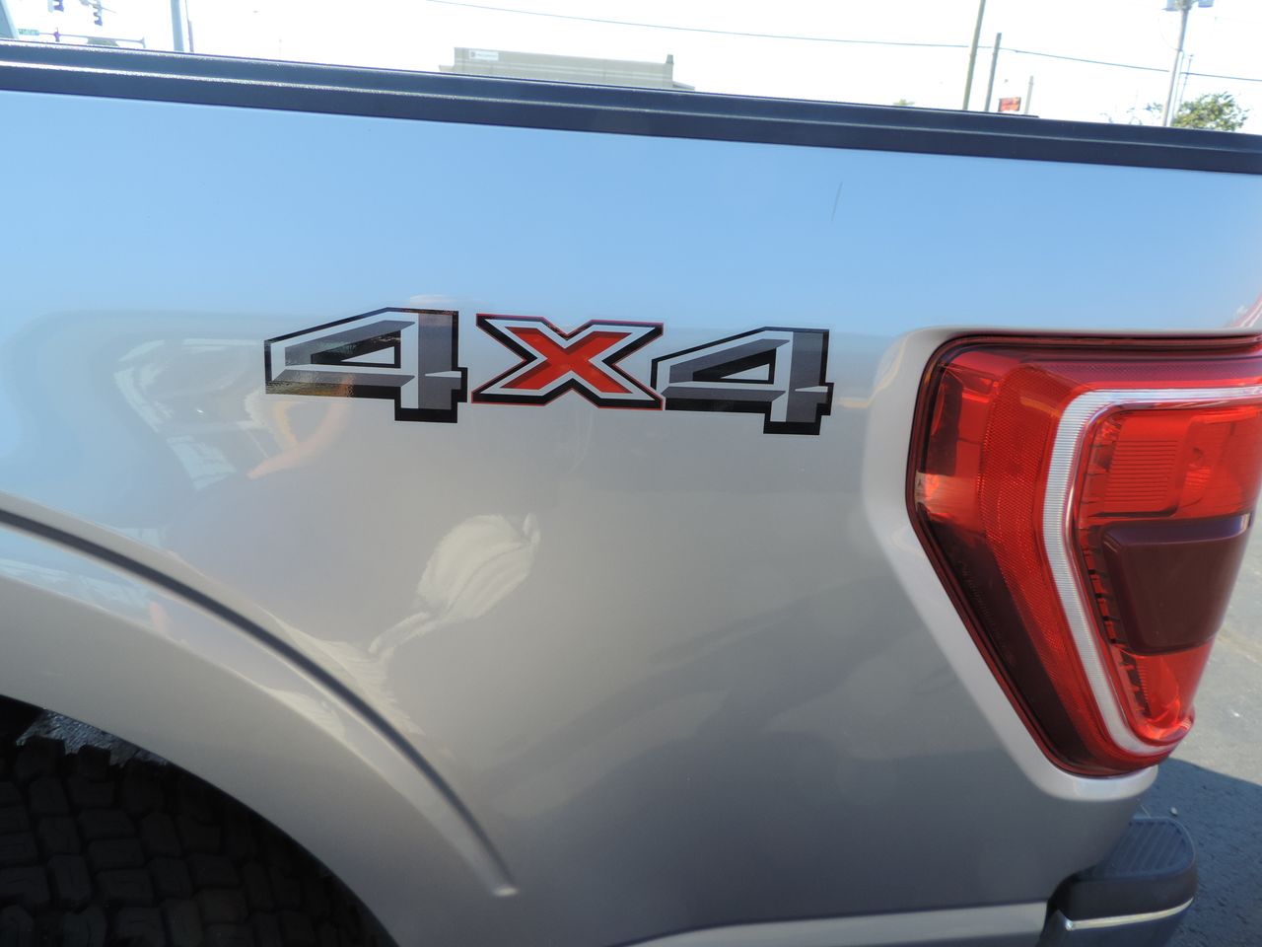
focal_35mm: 24
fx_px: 875
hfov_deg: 71.6
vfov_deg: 56.8
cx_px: 631
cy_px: 474
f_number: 3
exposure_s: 1/250
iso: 80
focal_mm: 4.3
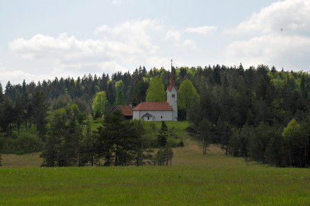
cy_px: 103
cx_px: 155
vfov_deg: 15.6
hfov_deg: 23.4
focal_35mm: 87
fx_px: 748
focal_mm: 58
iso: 400
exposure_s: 1/320
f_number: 13
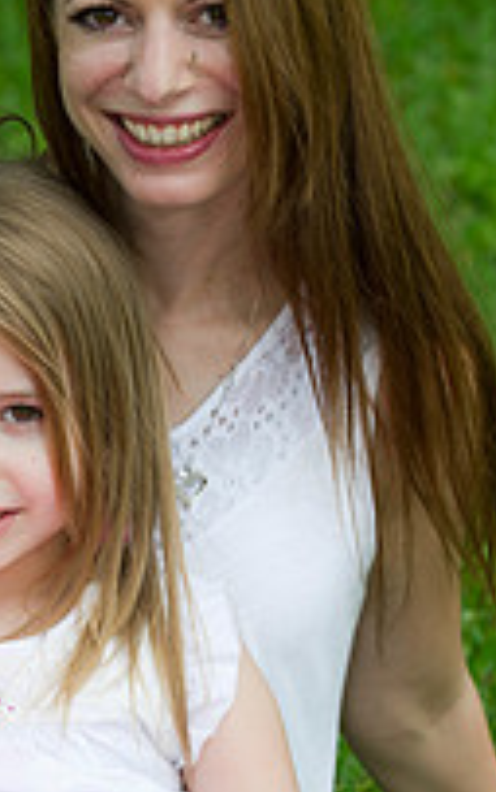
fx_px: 5122
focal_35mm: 237
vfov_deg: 8.8
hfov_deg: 5.5
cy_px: 671
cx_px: 10
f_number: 3.5
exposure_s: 1/250
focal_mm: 105
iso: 200
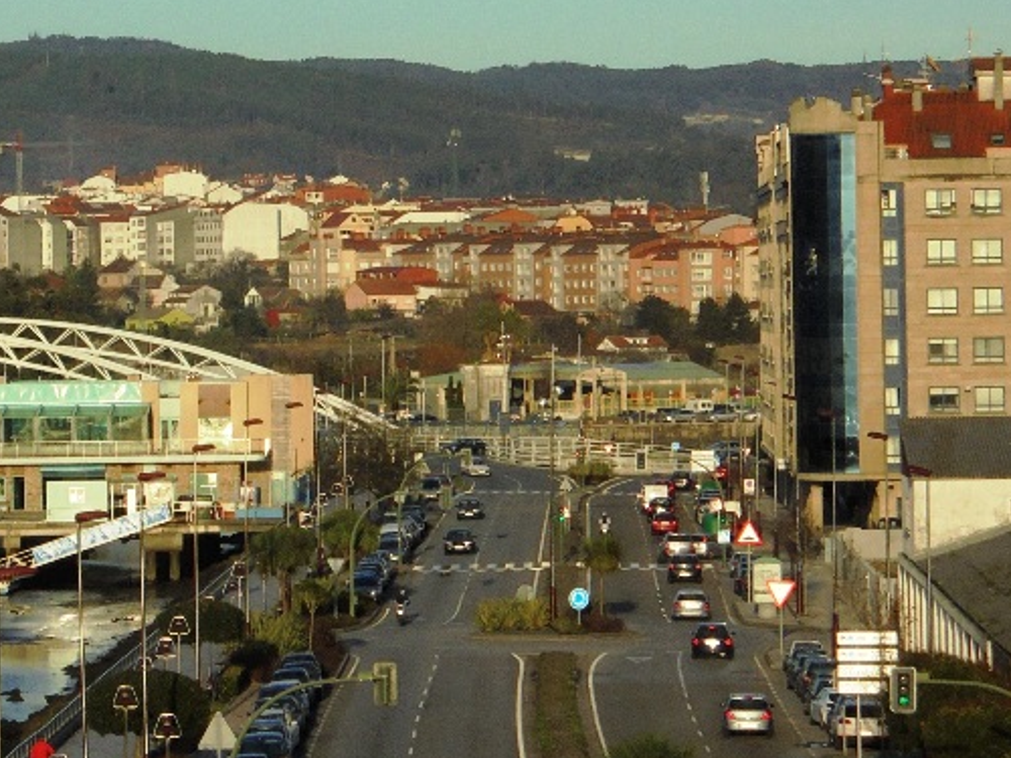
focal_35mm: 219
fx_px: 6396
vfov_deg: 6.8
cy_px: 214
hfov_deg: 9.0
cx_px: 184
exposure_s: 1/640
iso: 100
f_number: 5.1
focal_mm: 19.2
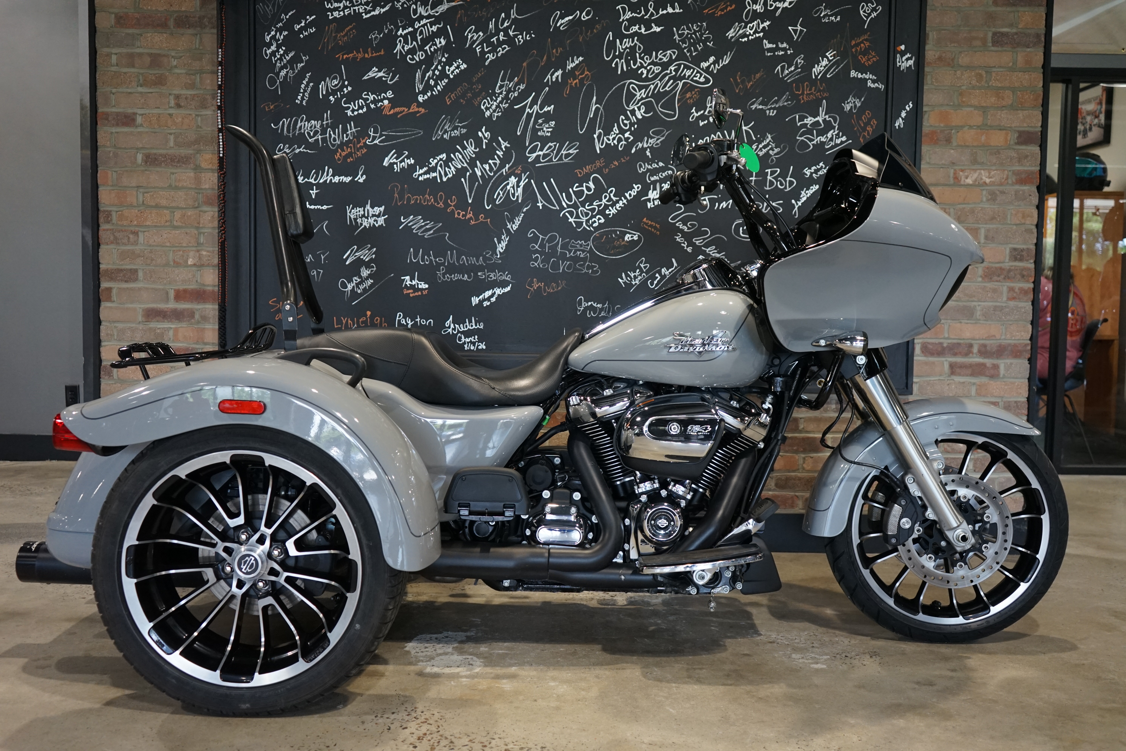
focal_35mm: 33
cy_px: 376
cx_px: 563
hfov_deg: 57.2
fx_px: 1032
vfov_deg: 40.0
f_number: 4
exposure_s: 1/160
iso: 1600
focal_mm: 33
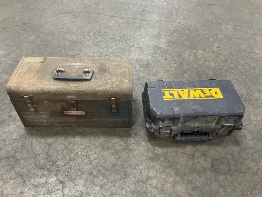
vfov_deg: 48.3
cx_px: 131
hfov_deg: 61.6
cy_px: 98
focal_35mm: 29
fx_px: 220
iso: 320
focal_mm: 3
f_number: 1.8
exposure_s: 1/40
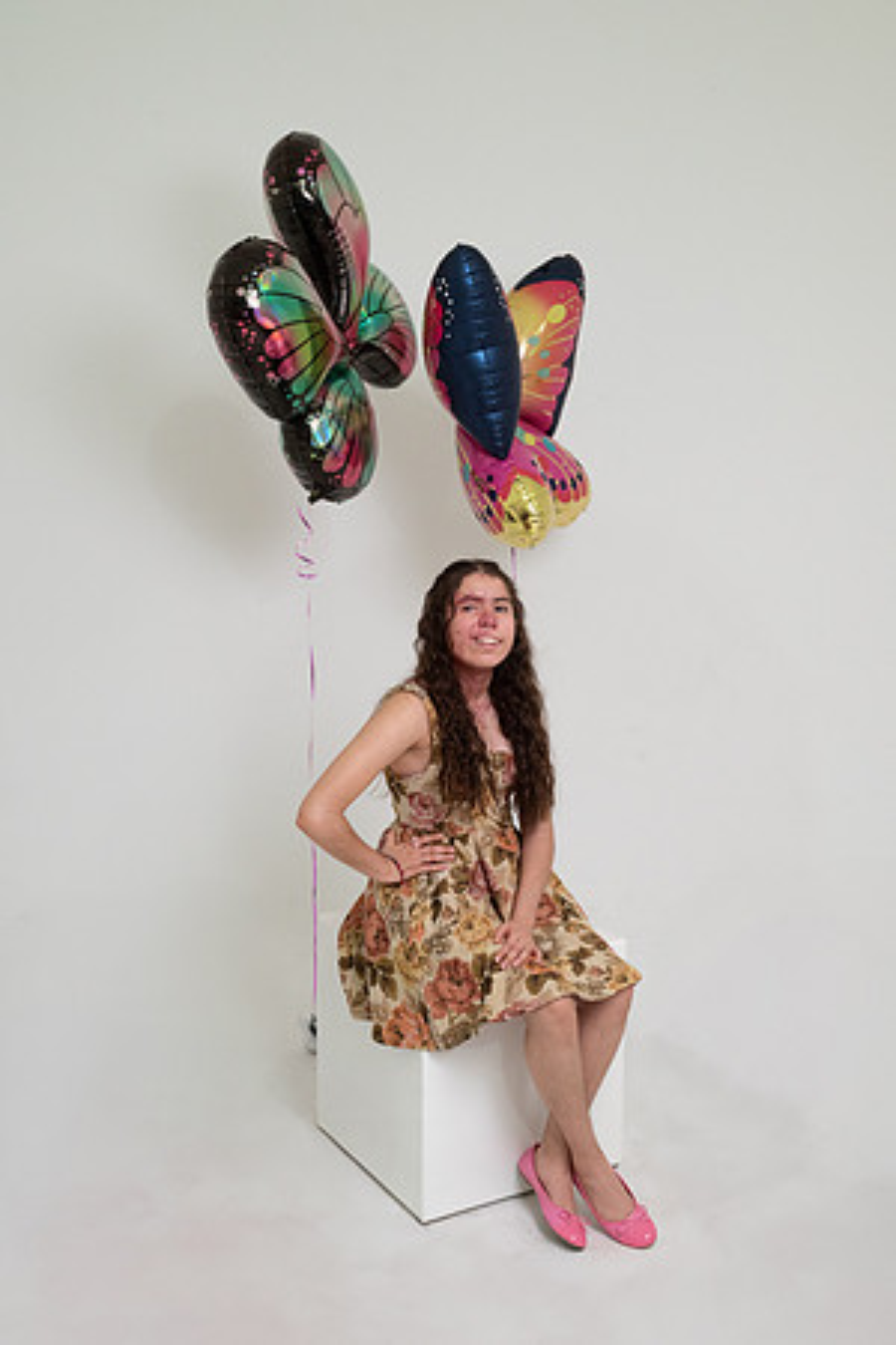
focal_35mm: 35
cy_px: 672
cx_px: 448
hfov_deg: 37.9
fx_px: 1307
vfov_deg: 54.4
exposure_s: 1/125
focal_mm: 35
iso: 2500
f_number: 5.6
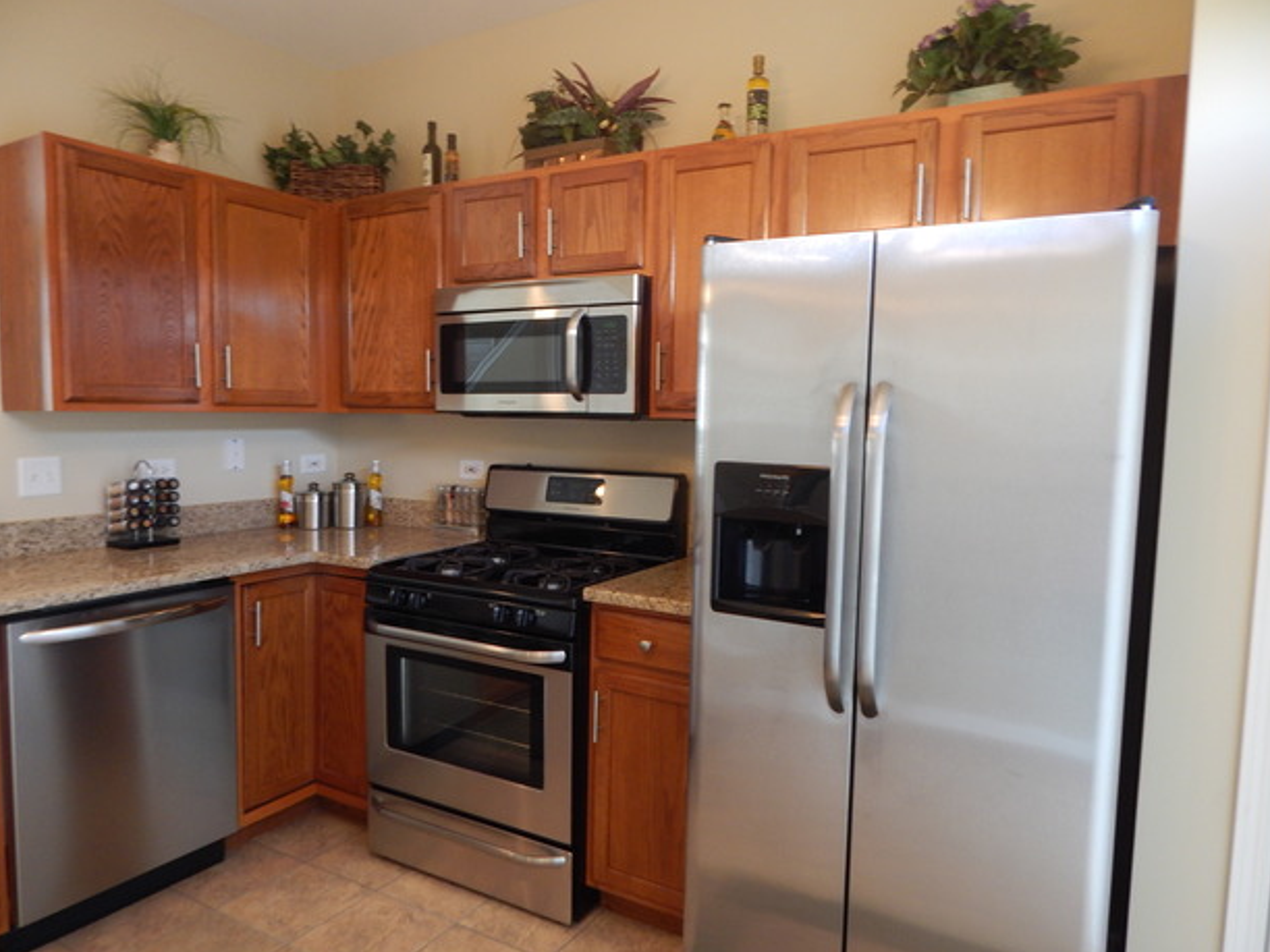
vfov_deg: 58.9
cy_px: 477
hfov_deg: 73.9
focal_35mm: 23
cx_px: 627
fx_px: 844
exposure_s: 1/30
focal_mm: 4
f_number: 3
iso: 220
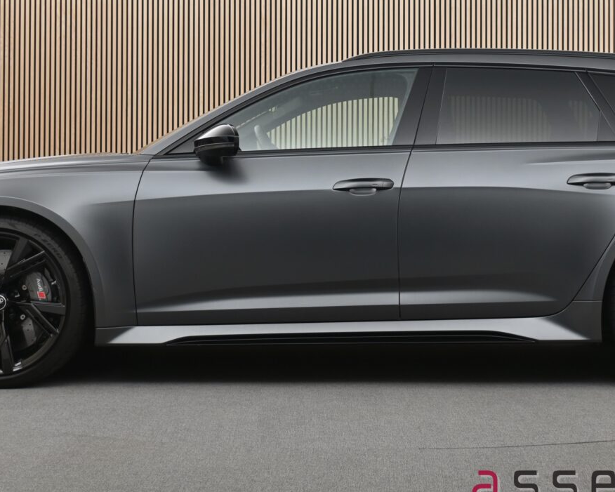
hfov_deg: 26.7
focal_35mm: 71
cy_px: 155
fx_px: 1292
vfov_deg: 21.5
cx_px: 370
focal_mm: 26
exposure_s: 1/40
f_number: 4.5
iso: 500
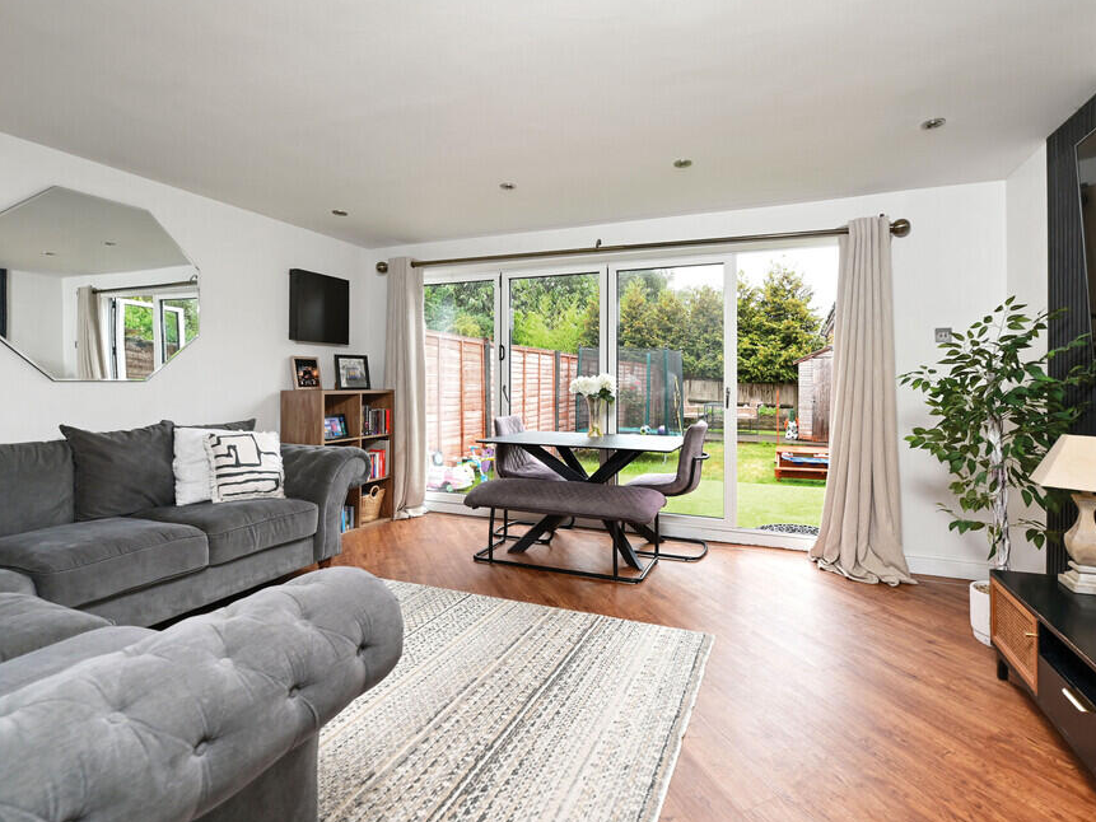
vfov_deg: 78.1
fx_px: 507
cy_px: 407
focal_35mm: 16
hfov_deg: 94.4
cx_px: 579
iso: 400
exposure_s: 1/60
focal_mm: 14
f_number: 5.6
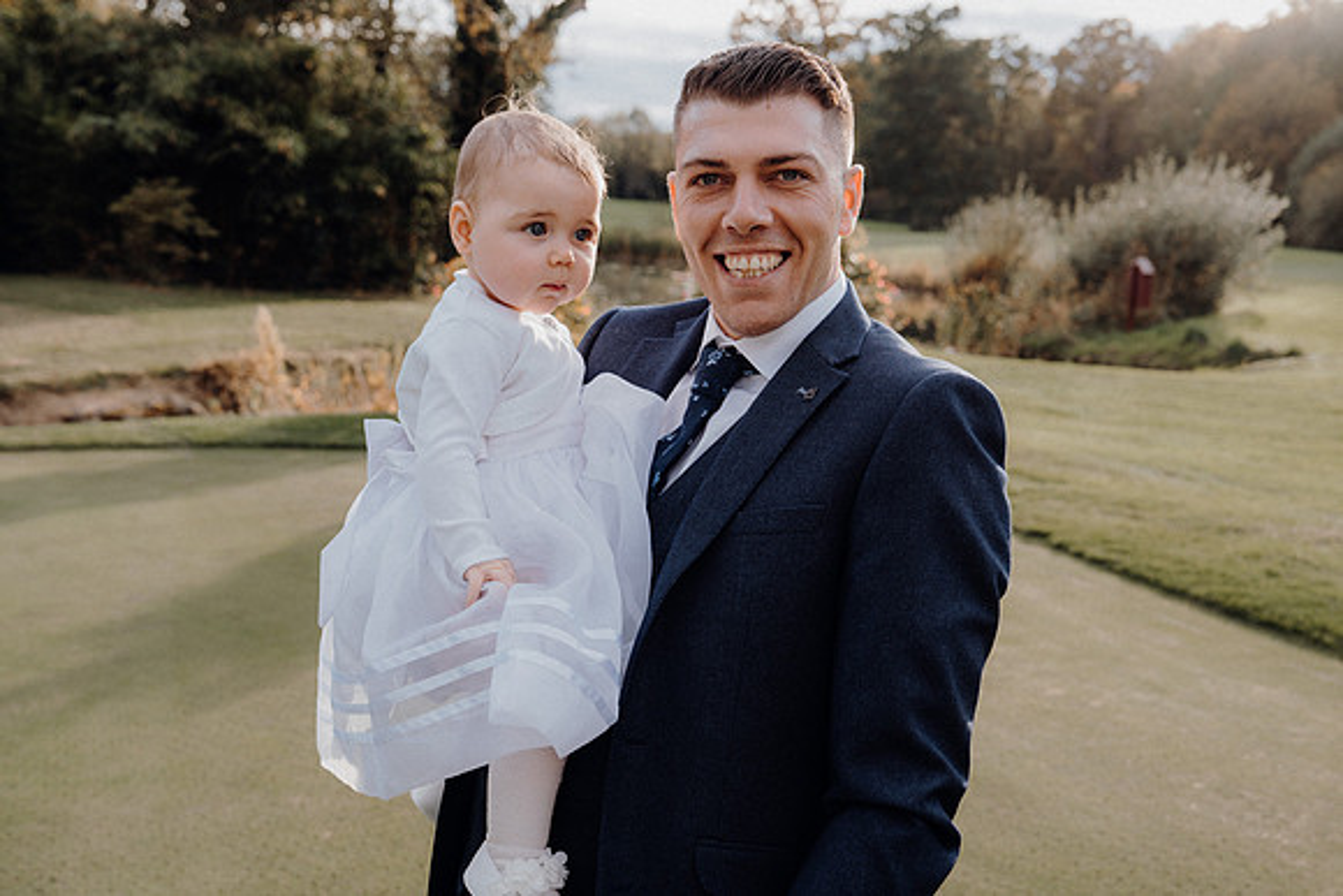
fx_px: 1530
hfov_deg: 47.4
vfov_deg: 32.6
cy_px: 448
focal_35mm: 41
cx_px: 672
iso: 160
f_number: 5
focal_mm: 41
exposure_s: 1/160
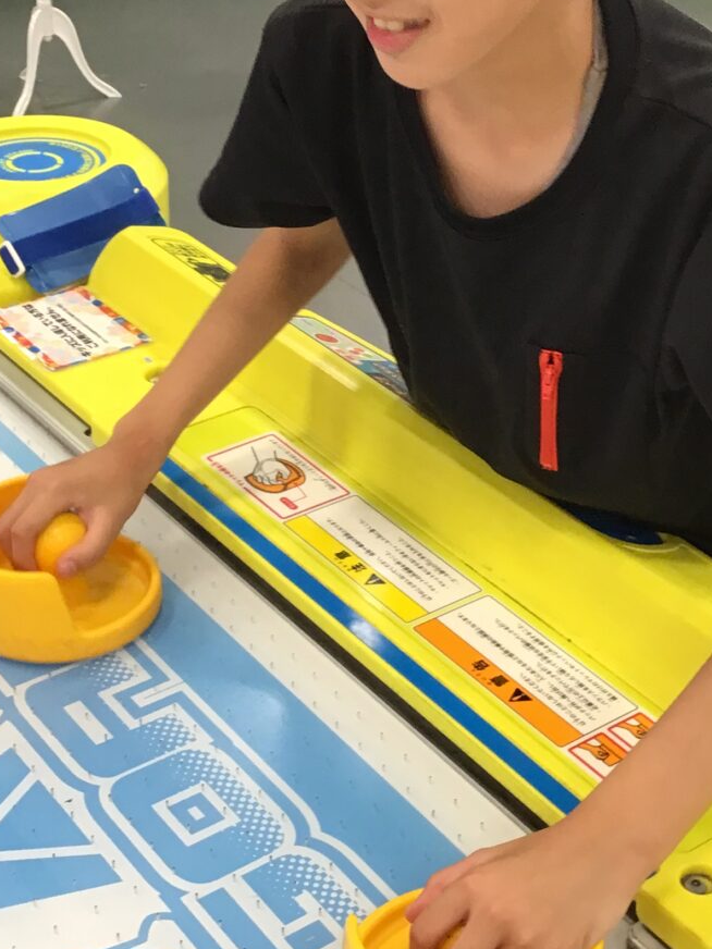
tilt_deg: -36.1
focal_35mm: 64
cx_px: 378
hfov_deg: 22.9
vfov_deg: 30.3
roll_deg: +1.7
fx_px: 1755
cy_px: 474
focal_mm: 3.3
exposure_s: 1/30
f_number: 2.4
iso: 50
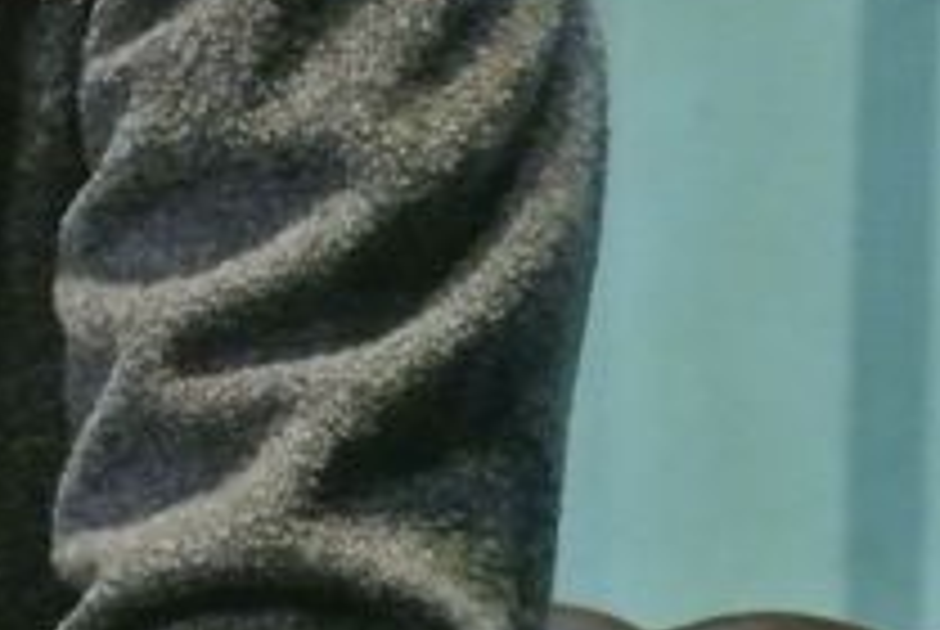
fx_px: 29704
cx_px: -540
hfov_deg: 1.8
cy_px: -88
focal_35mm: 1136
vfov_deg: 1.2
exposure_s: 1/100
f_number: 5.6
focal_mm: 110
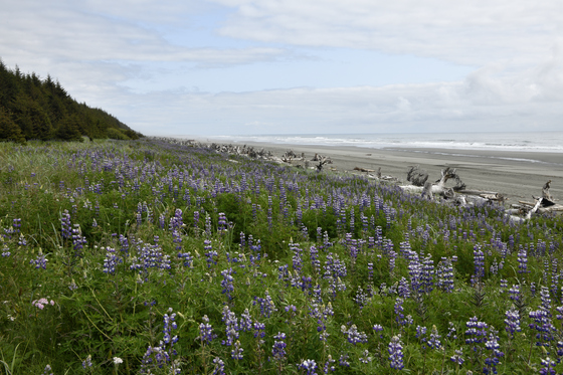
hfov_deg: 44.5
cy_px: 188
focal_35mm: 44
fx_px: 688
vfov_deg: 30.5
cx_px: 282
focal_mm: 44
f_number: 22
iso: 90
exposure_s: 1/50
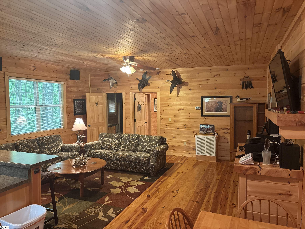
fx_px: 229
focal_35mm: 26
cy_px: 114
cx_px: 152
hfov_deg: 67.3
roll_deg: +0.4
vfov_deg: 53.1
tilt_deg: -3.8
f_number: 1.6
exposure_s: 1/60
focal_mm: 5.96
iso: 500
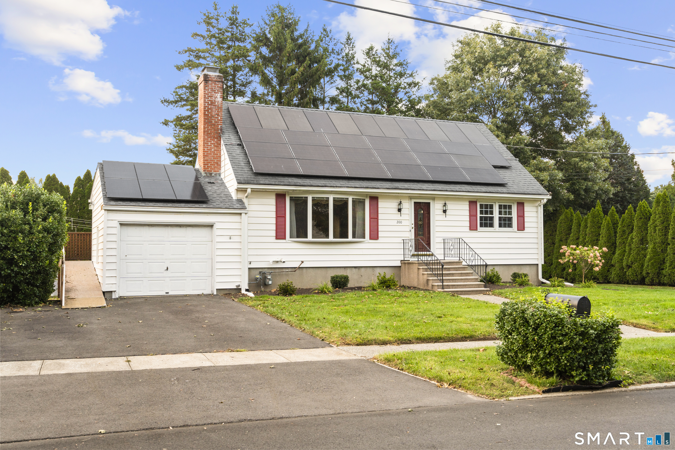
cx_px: 338
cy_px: 225
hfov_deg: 54.4
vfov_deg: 37.9
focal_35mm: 35
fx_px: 656
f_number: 9
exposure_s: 1/1.25
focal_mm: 35
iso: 200
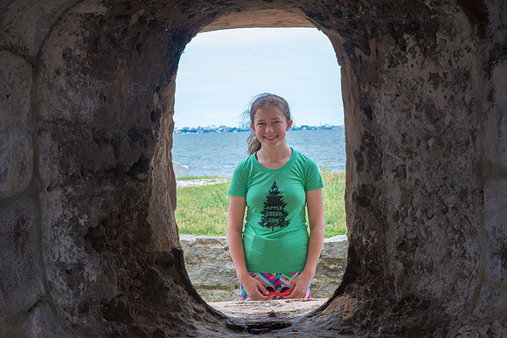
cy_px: 169
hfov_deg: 28.8
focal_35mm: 70
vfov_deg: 19.5
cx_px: 254
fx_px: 986
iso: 800
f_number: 10
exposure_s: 1/320
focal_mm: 70
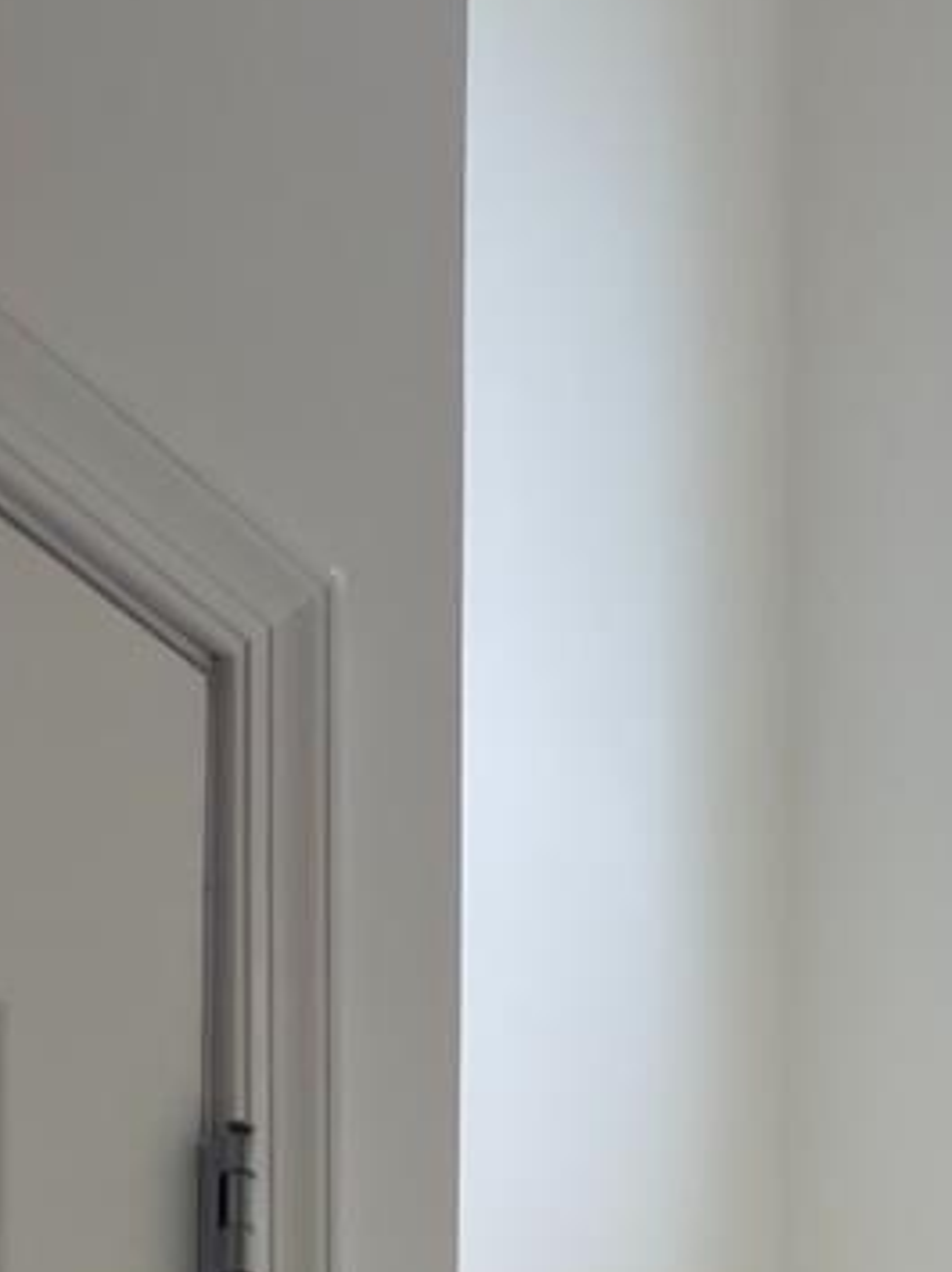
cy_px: 2407
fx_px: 3892
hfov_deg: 13.0
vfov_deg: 15.5
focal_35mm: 106
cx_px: 1518
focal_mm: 5.1
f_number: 1.6
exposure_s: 1/139
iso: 32
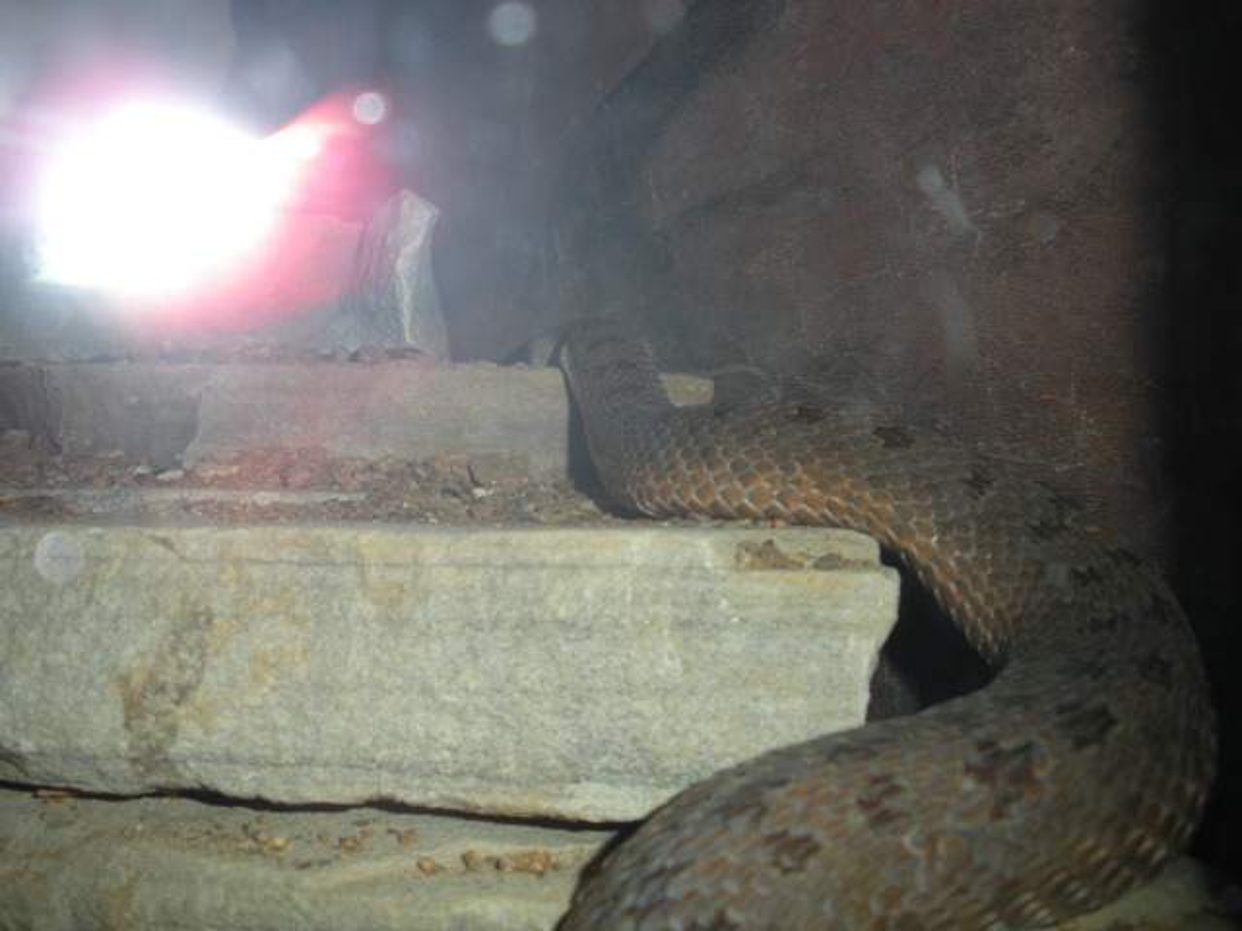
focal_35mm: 36
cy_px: 466
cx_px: 621
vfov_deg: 39.7
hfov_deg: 51.4
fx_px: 1292
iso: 64
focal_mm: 6.3
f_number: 3.5
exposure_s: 1/60
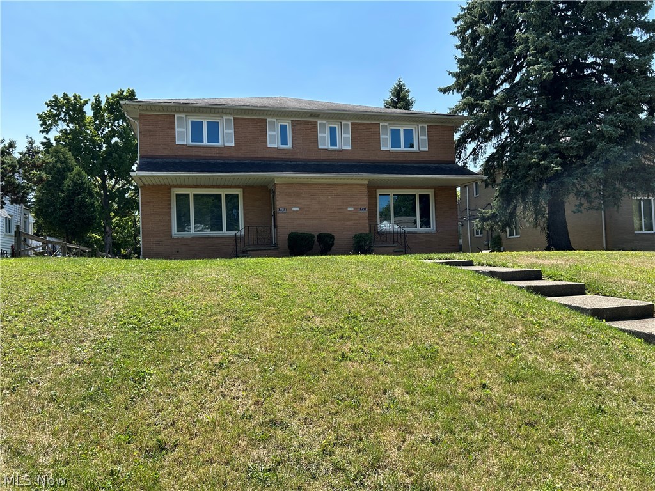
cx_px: 328
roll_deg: +2.3
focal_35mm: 26
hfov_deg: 67.3
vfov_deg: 53.1
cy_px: 246
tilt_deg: +1.7
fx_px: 492
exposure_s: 1/1869
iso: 50
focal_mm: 5.7
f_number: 1.5
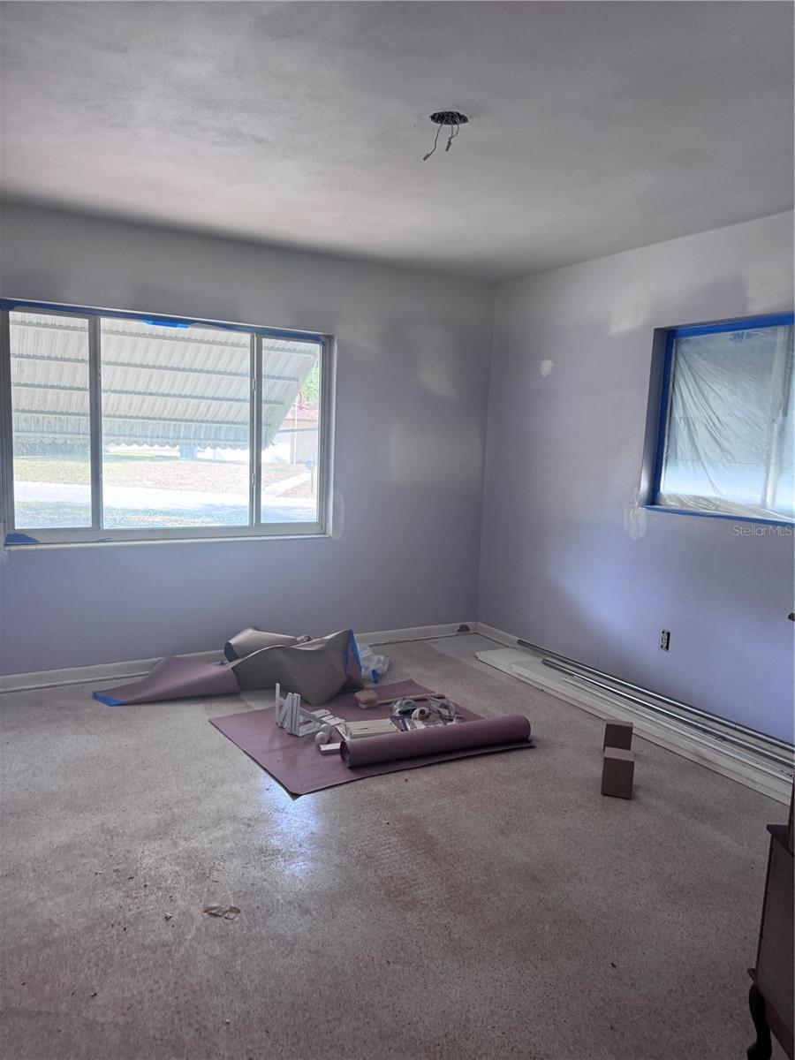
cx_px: 398
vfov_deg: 71.6
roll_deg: -2.1
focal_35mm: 24
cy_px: 530
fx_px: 735
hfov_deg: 56.8
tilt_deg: -6.9
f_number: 1.78
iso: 200
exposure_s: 1/108
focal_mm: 6.76
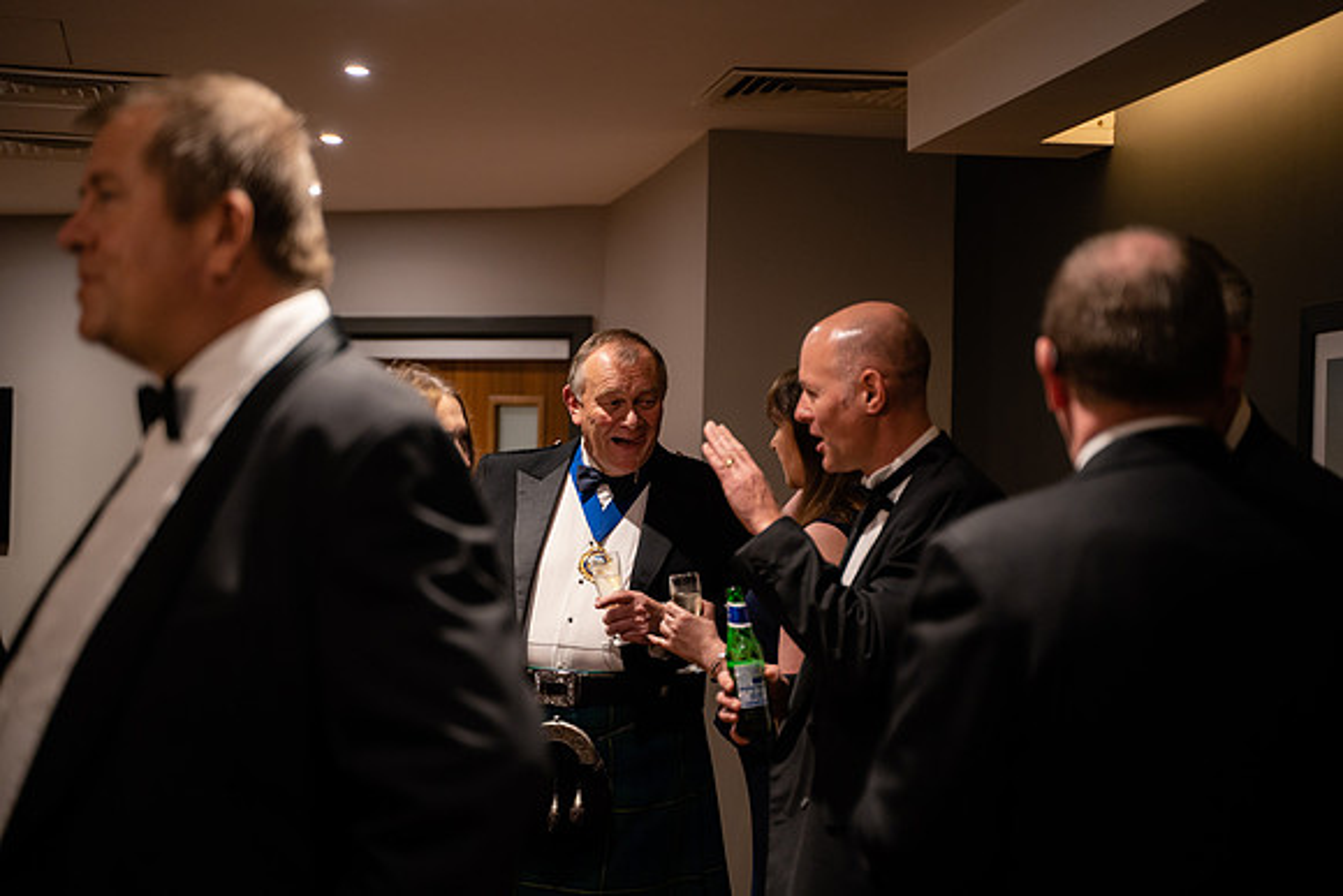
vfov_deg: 18.2
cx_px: 672
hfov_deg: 27.0
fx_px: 2798
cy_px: 448
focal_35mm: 75
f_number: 2.8
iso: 1250
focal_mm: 75
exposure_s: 1/60
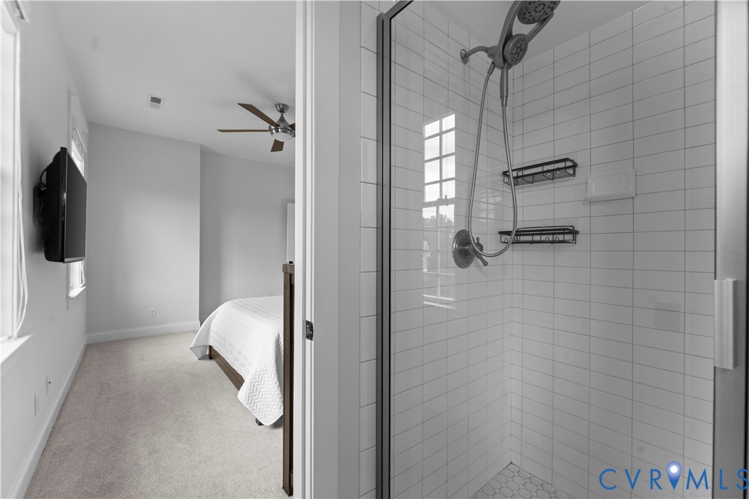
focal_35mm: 15
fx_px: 306
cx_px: 374
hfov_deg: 101.5
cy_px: 250
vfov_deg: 78.5
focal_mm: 14.7
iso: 640
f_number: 9
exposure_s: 1/20
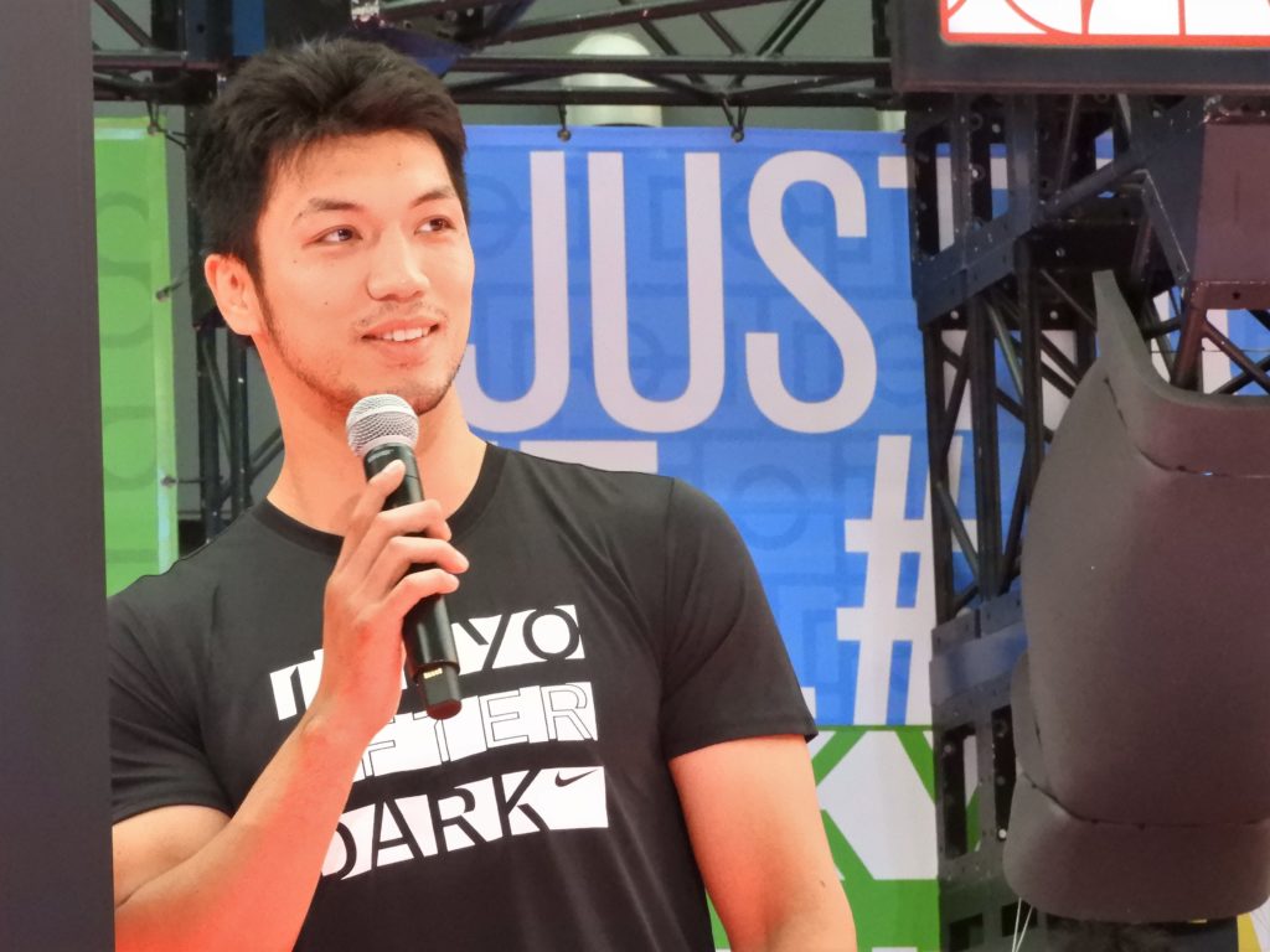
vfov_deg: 8.7
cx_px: 635
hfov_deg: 11.6
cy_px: 476
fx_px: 6237
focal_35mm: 170
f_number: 5.2
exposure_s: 1/200
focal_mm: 30.5
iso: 1400
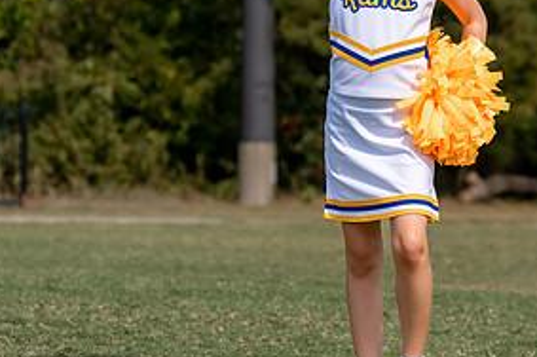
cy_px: 82
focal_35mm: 177
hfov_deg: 11.6
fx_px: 2637
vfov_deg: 7.7
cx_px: 393
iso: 100
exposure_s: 1/2000
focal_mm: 70
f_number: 3.2
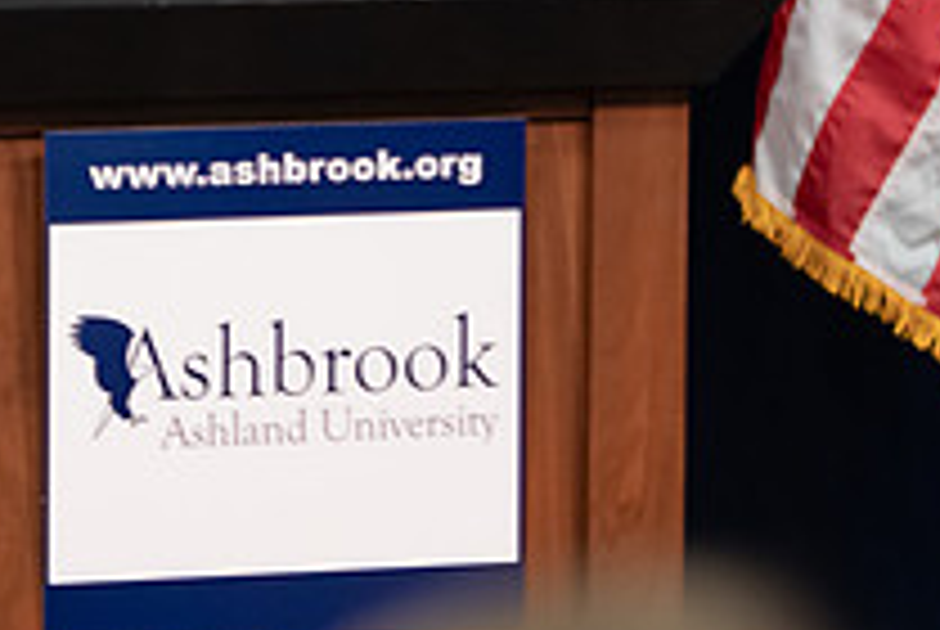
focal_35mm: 305
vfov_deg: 4.5
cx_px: 9
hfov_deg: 6.7
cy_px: -196
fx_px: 7975
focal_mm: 110
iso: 2000
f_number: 3.2
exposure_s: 1/200
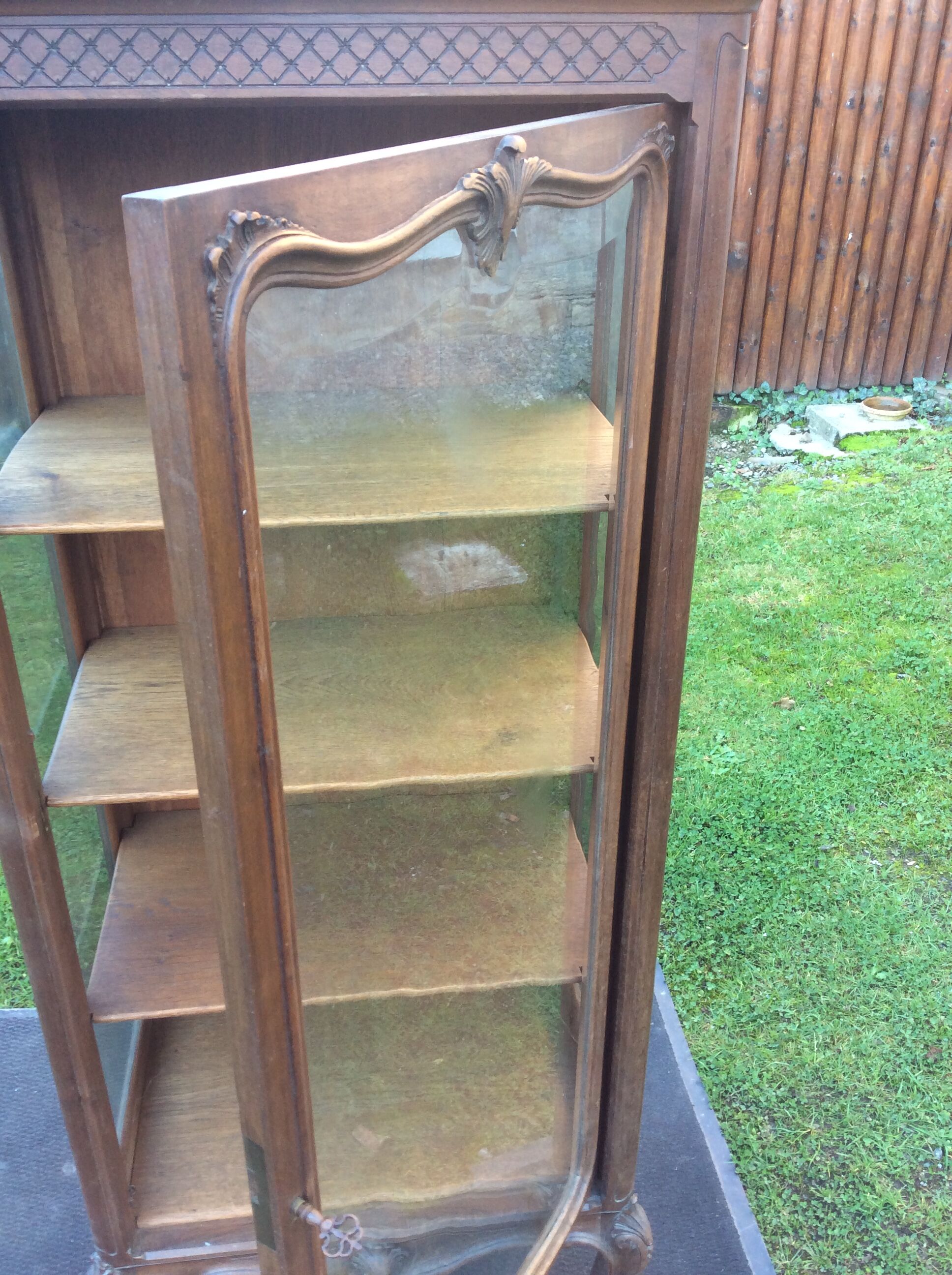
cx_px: 476
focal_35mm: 32
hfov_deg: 44.1
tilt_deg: -29.4
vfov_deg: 56.9
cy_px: 638
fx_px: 1177
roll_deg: -0.9
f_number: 2.4
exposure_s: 1/30
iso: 40
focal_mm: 3.3
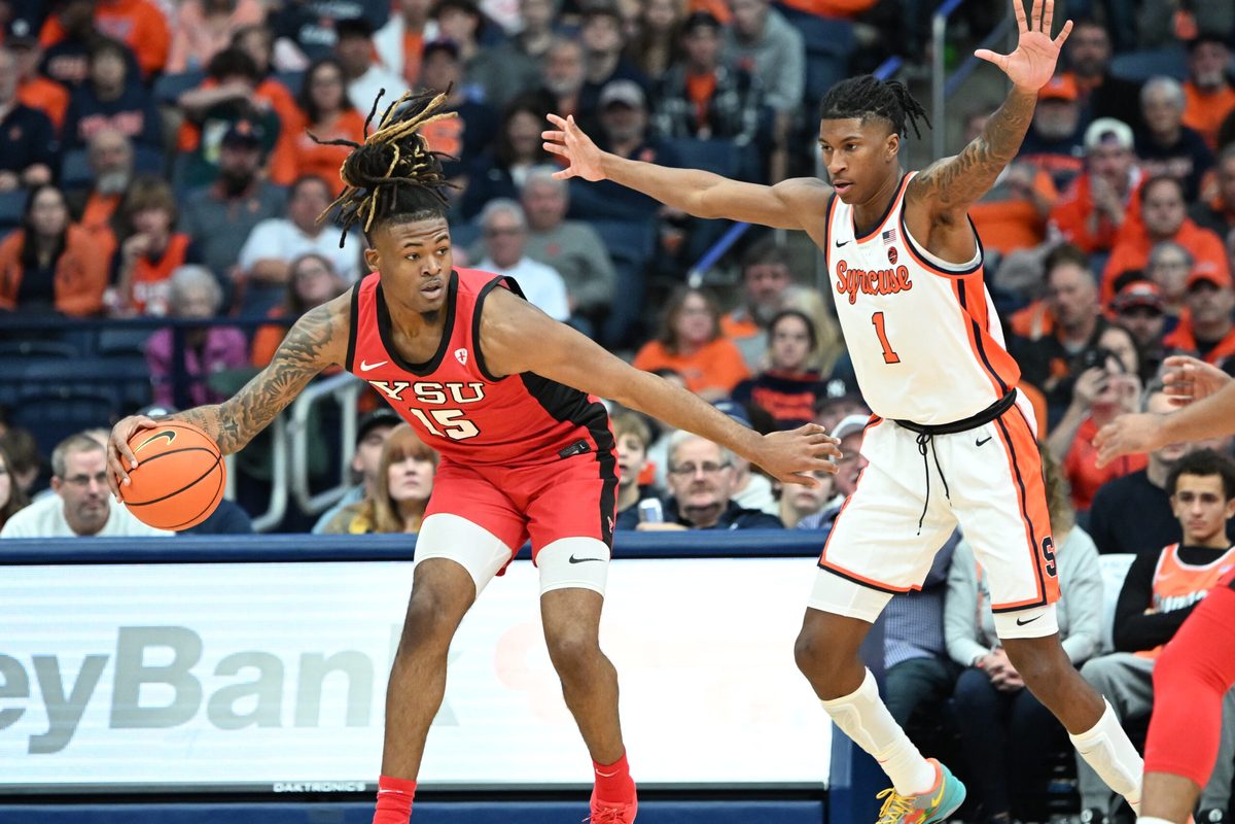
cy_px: 412
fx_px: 10291
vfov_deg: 4.6
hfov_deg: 6.9
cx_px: 618
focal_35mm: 300
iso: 4000
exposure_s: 1/1600
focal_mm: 200
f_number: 3.2
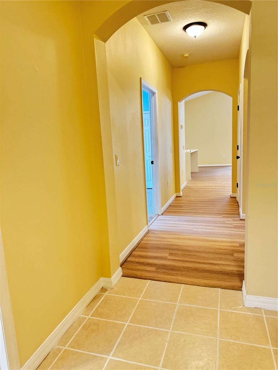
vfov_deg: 71.6
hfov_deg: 56.8
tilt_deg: -9.8
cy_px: 185
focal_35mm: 24
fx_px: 257
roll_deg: +2.6
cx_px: 139
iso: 640
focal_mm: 6.76
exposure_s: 1/60
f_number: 1.78
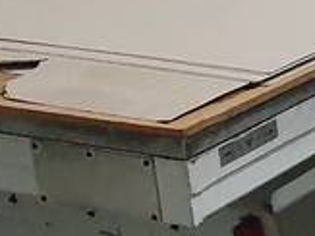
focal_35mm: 102
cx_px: 852
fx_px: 928
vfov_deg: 13.5
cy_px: -133
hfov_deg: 12.5
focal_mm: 1.8
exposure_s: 1/50
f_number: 2.2
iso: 250
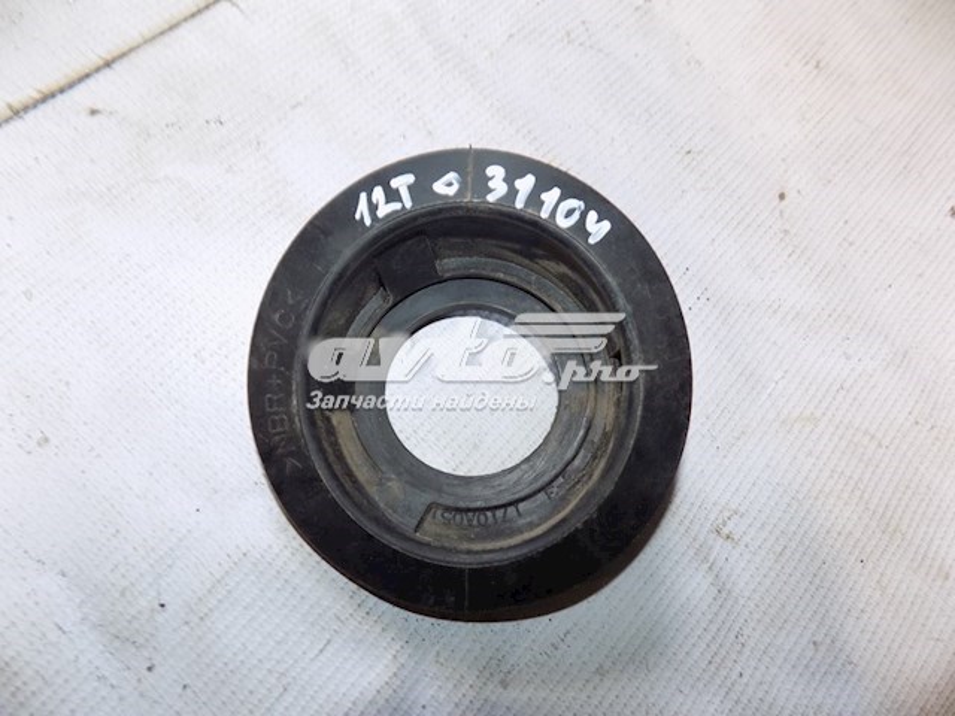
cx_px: 478
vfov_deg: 58.9
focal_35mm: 23
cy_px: 358
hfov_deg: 73.9
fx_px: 635
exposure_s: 1/30
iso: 250
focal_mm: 4
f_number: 3.1
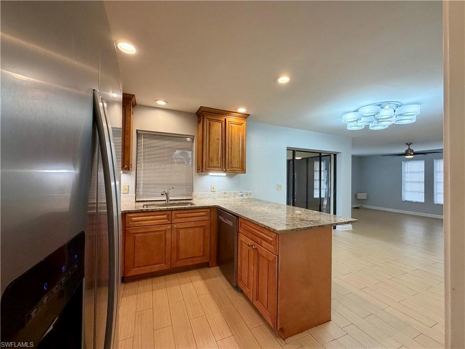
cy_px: 174
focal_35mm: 14
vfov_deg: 85.7
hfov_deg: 102.1
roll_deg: -0.5
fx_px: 188
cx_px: 232
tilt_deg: +0.7
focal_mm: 2.22
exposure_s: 1/120
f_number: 2.2
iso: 250
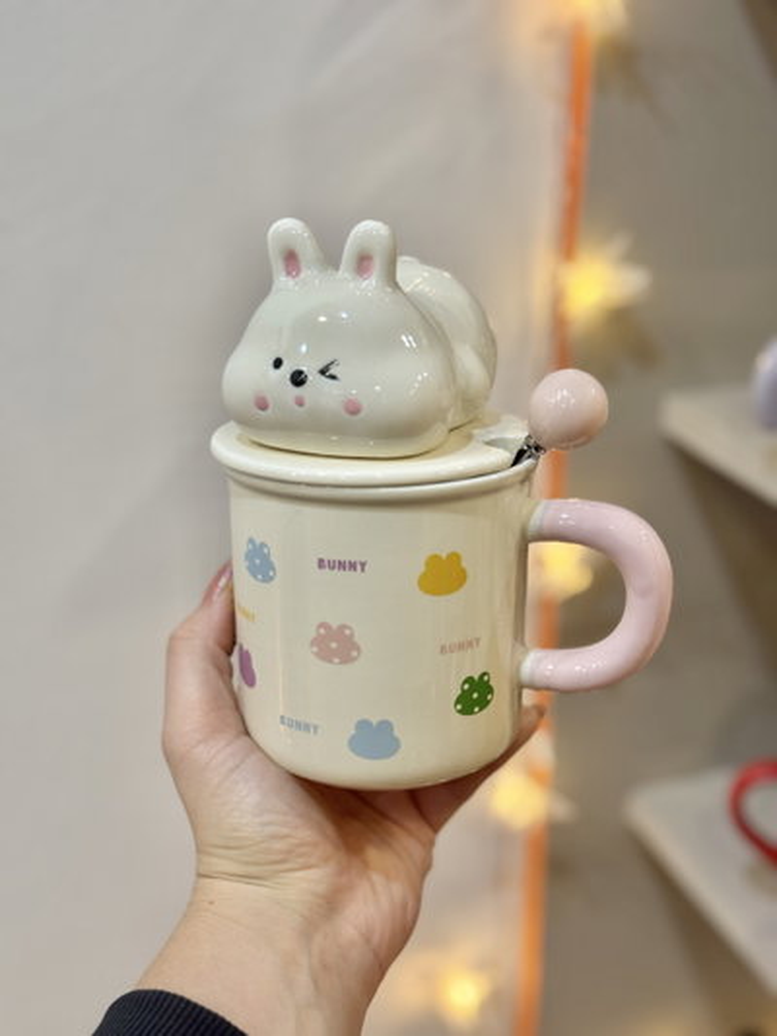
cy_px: 518
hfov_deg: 30.3
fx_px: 1436
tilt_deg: -23.0
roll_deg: -1.6
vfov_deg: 39.6
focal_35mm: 48
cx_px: 388
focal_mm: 6.76
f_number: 1.78
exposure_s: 1/50
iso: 125
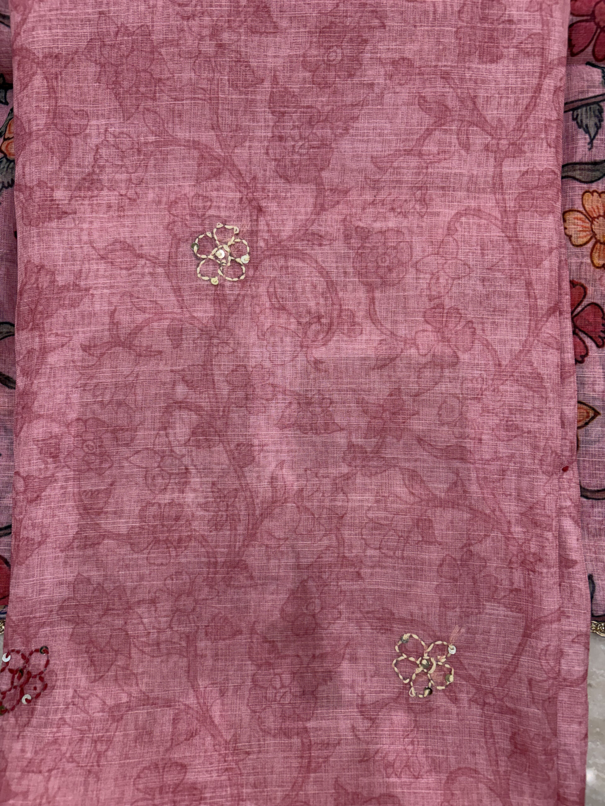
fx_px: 606
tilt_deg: -84.3
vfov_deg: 67.3
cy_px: 403
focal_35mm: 26
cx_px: 302
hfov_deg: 53.1
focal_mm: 5.96
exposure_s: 1/100
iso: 100
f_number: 1.6
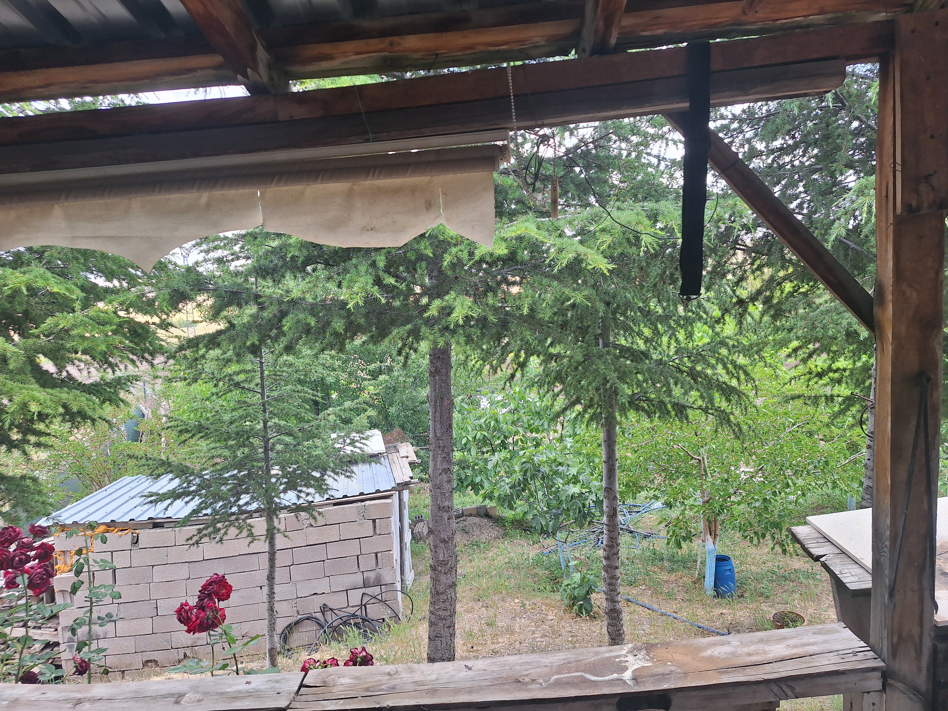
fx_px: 630
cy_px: 356
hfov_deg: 73.9
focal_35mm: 23
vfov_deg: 58.9
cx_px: 474
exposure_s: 1/439
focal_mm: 5.54
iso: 40
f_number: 1.8
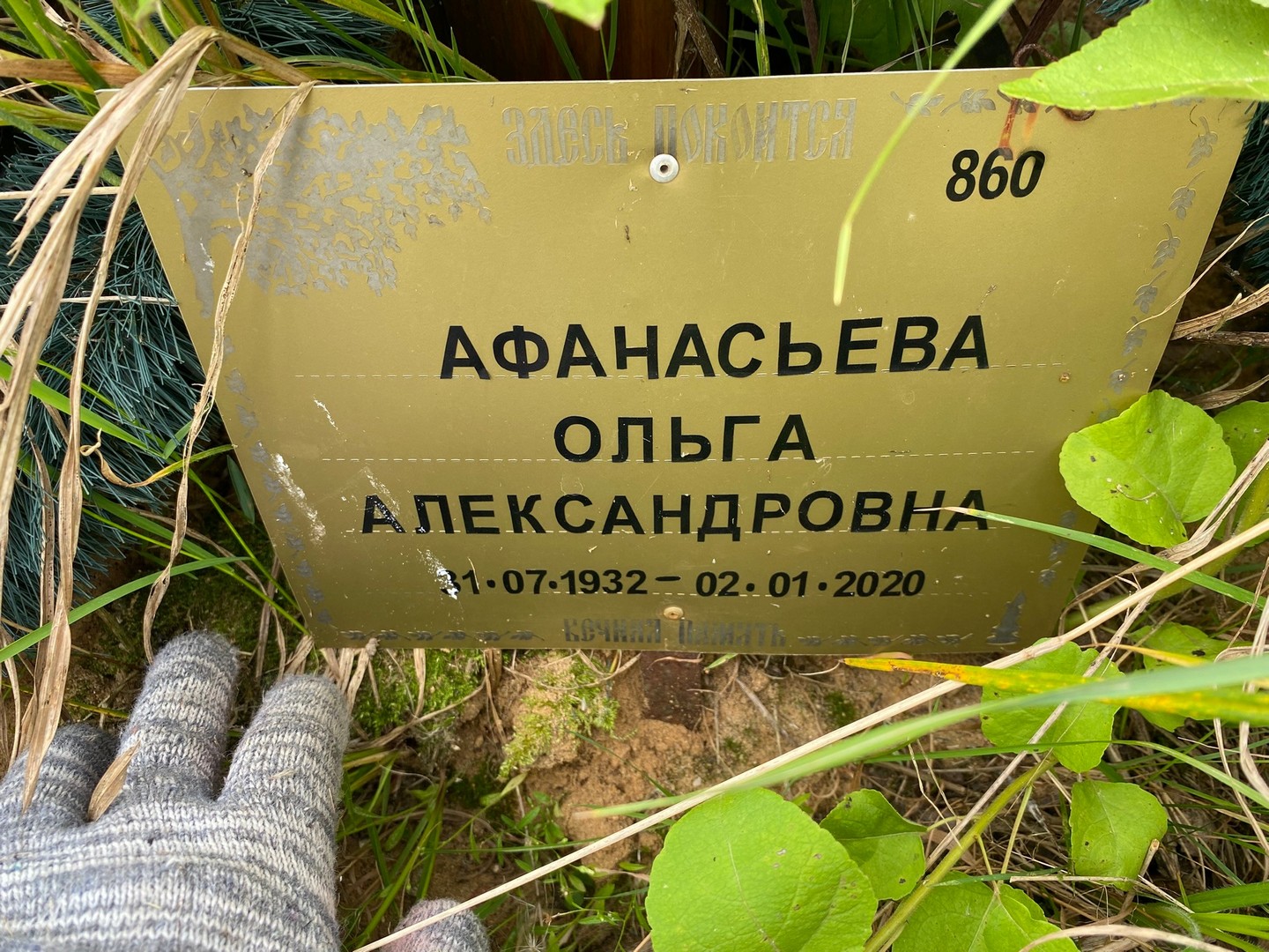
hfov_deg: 67.3
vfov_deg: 53.1
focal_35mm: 26
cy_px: 476
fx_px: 953
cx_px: 634
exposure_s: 1/126
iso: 32
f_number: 1.8
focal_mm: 4.25
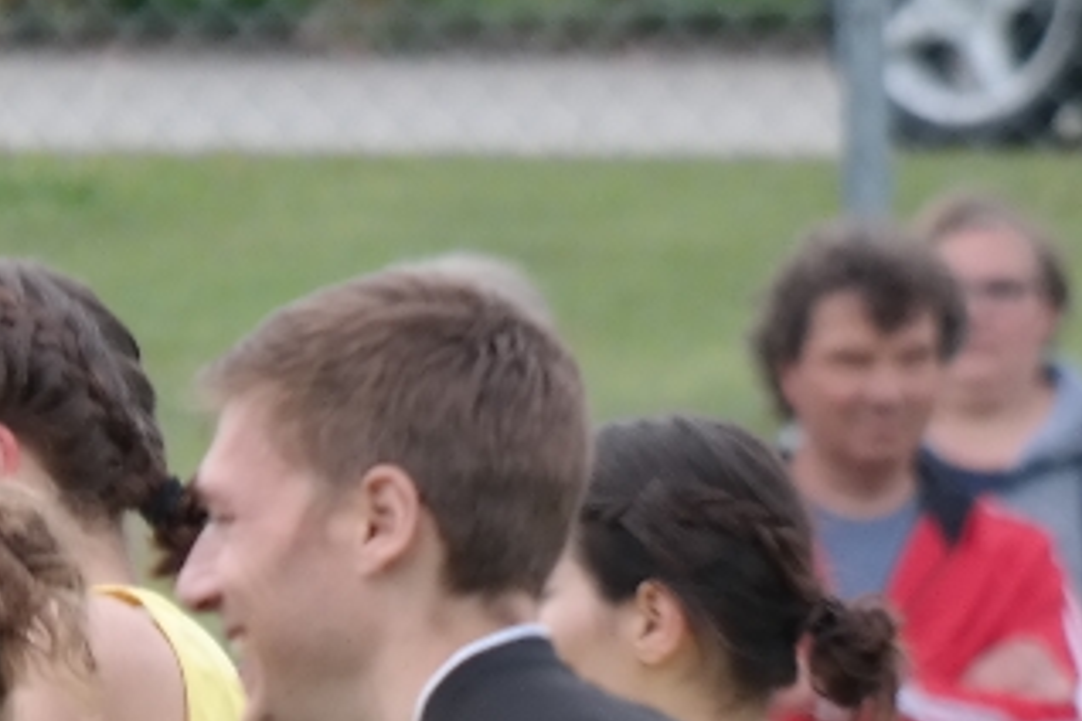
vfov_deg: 1.0
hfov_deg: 1.4
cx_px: -367
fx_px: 42976
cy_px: 1445
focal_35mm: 1430
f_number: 5.6
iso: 200
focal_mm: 185
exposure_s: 1/250
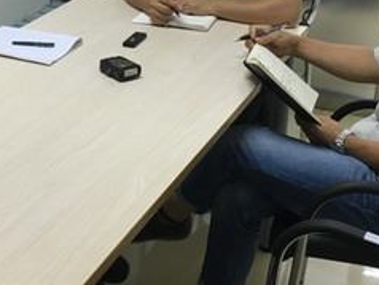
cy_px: 70
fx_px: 800
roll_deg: +0.7
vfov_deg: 20.0
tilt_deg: -22.2
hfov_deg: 26.4
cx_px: 100
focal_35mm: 73
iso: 100
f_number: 2.2
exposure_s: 1/33
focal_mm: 4.15
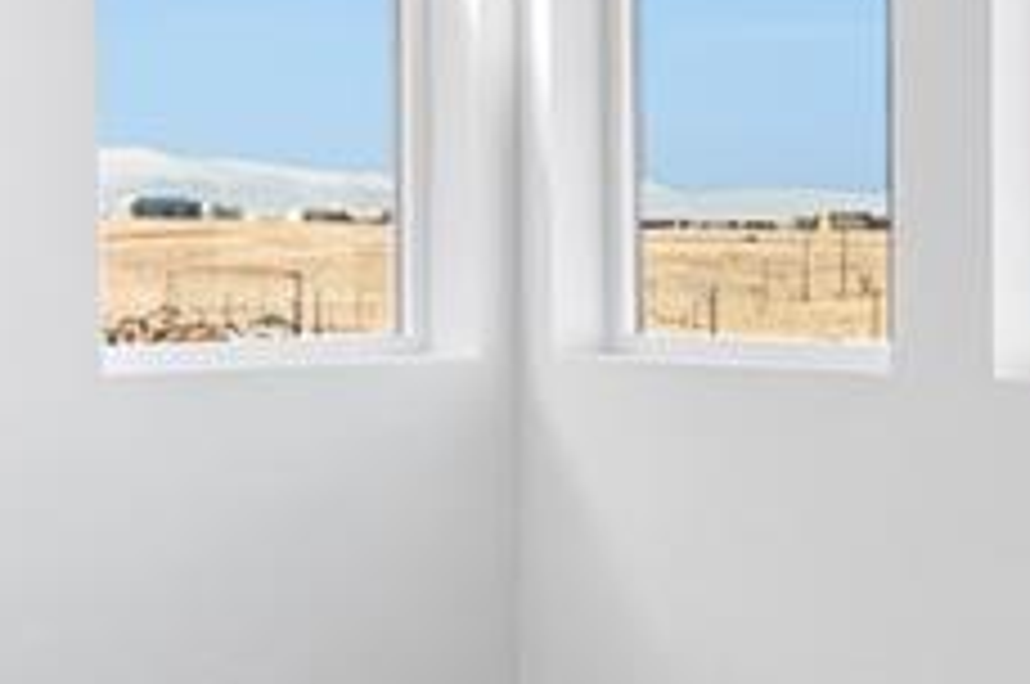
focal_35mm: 116
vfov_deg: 11.8
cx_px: 670
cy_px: 135
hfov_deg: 17.7
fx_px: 3300
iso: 160
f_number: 8
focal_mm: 16.5
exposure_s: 1/8
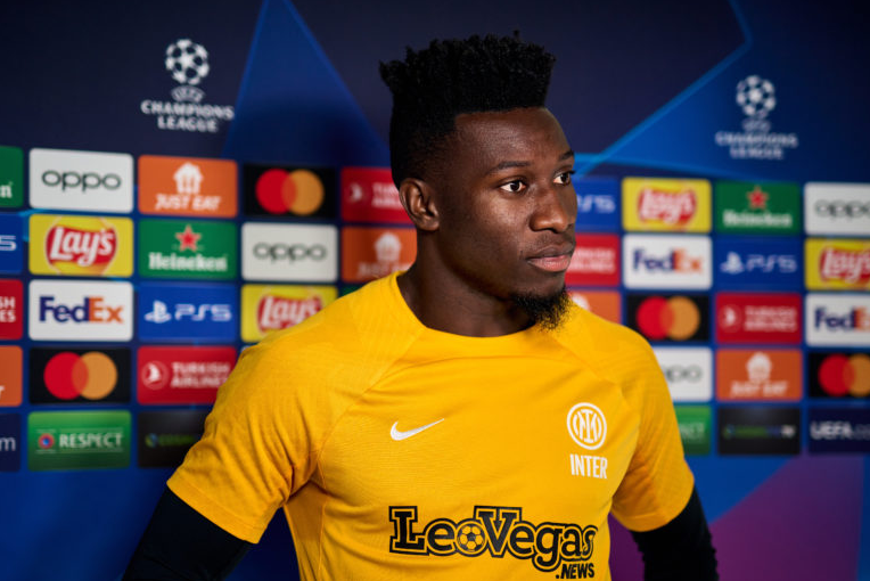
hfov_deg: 30.1
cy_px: 339
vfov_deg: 20.3
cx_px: 453
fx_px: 1620
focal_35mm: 67
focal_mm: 50
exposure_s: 1/500
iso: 320
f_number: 1.4
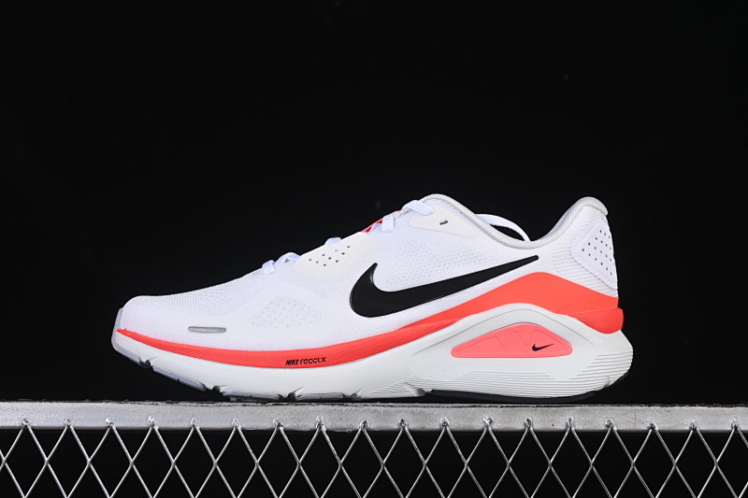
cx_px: 374
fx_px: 1558
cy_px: 249
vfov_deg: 18.2
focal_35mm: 75
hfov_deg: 27.0
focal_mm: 50
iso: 160
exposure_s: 1/100
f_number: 8
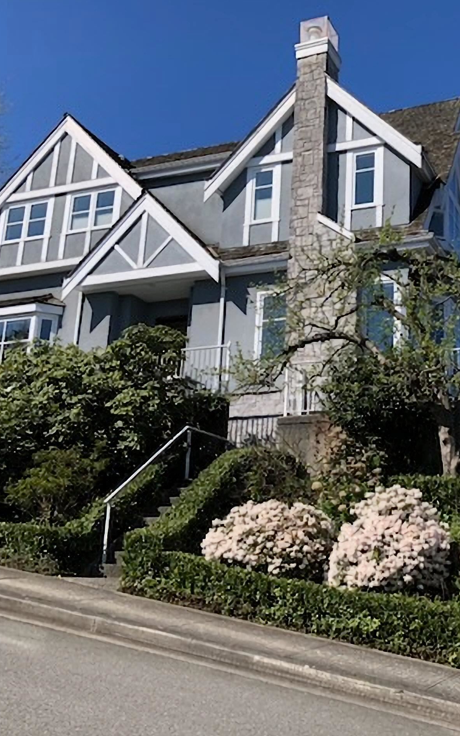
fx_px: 803
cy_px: 365
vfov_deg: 49.3
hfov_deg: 31.0
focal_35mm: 40
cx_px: 379
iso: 20
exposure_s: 1/1715
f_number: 1.8
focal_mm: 4
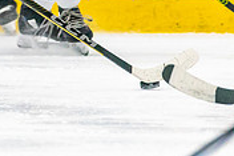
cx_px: -69
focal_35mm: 999
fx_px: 6487
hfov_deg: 2.1
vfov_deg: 1.4
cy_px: -35
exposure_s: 1/1000
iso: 3200
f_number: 2.8
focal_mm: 192
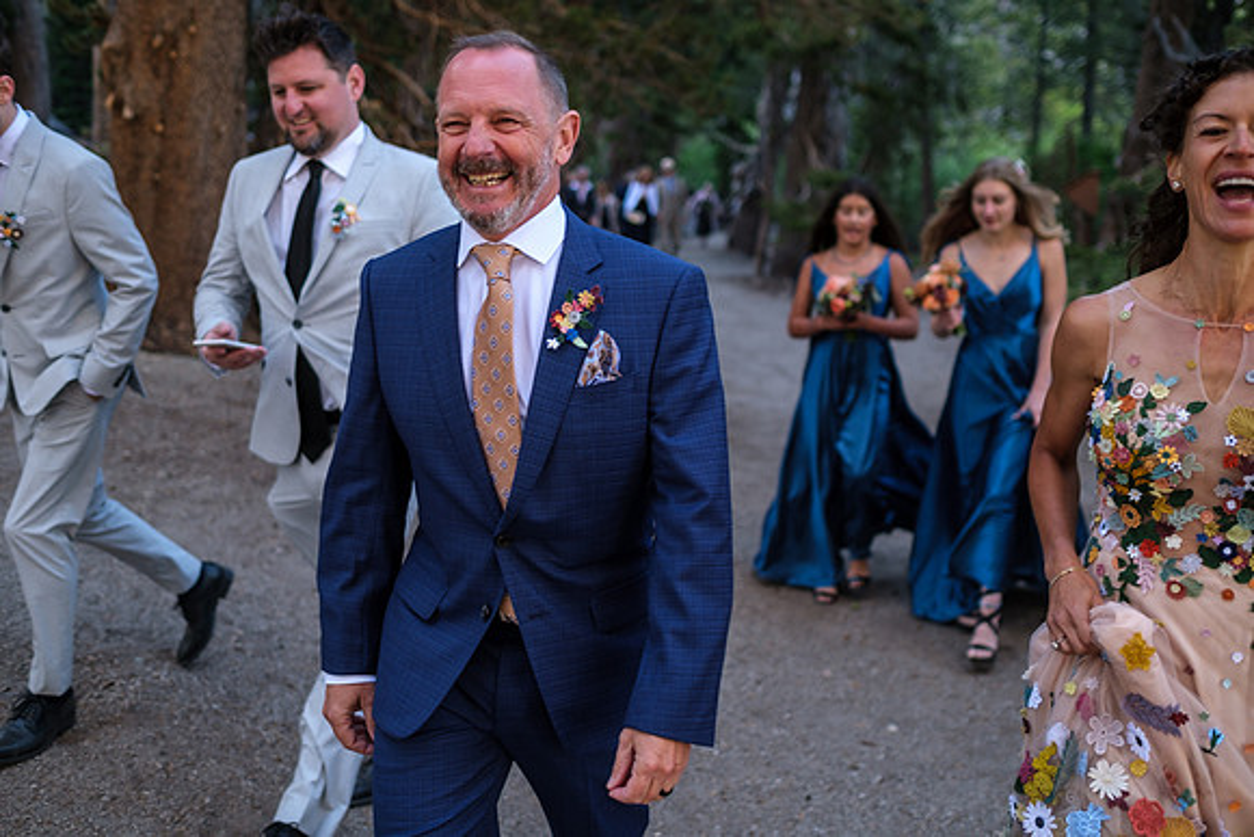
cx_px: 627
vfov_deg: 37.9
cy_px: 418
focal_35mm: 35
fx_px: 1219
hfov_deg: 54.4
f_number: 1.8
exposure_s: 1/350
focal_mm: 23
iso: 160
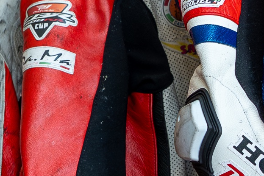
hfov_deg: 12.7
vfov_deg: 8.8
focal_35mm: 156
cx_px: 358
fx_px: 1144
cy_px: 142
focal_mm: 20
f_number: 2.5
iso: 400
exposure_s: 1/1000
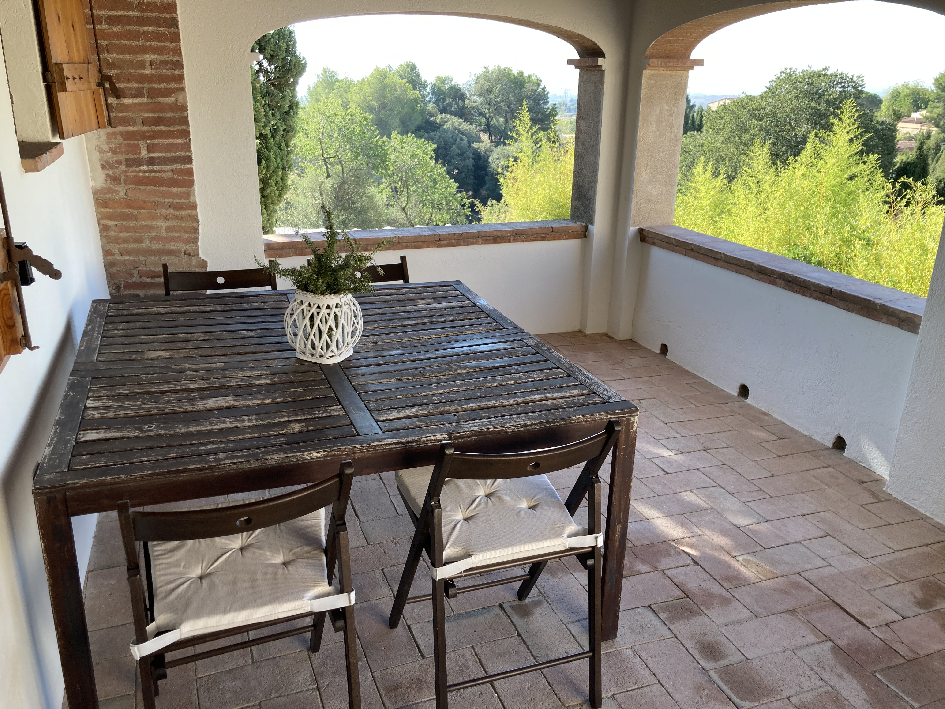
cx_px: 472
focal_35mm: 28
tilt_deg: -19.3
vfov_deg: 49.7
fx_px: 764
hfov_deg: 63.4
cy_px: 354
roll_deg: -1.2
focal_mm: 3.99
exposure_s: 1/152
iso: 20
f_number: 1.8
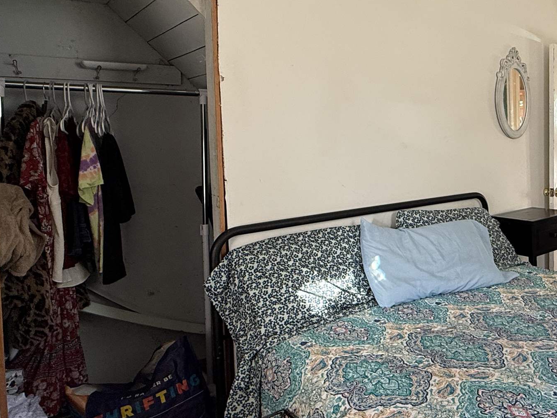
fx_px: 515
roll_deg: +1.0
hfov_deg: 52.4
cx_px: 461
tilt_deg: -2.1
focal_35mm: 32
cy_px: 157
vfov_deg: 43.8
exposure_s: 1/99
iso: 160
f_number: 2.2
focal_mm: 2.22
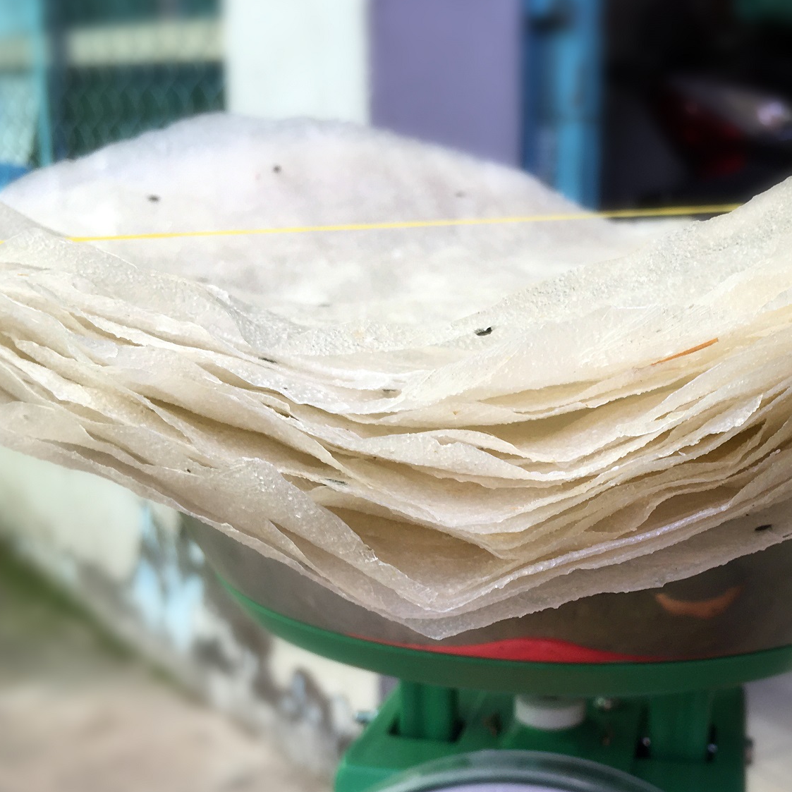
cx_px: 571
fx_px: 1191
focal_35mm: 46
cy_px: 512
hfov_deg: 36.1
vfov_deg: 36.5
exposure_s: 1/100
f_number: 2.2
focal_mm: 4.15
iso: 25
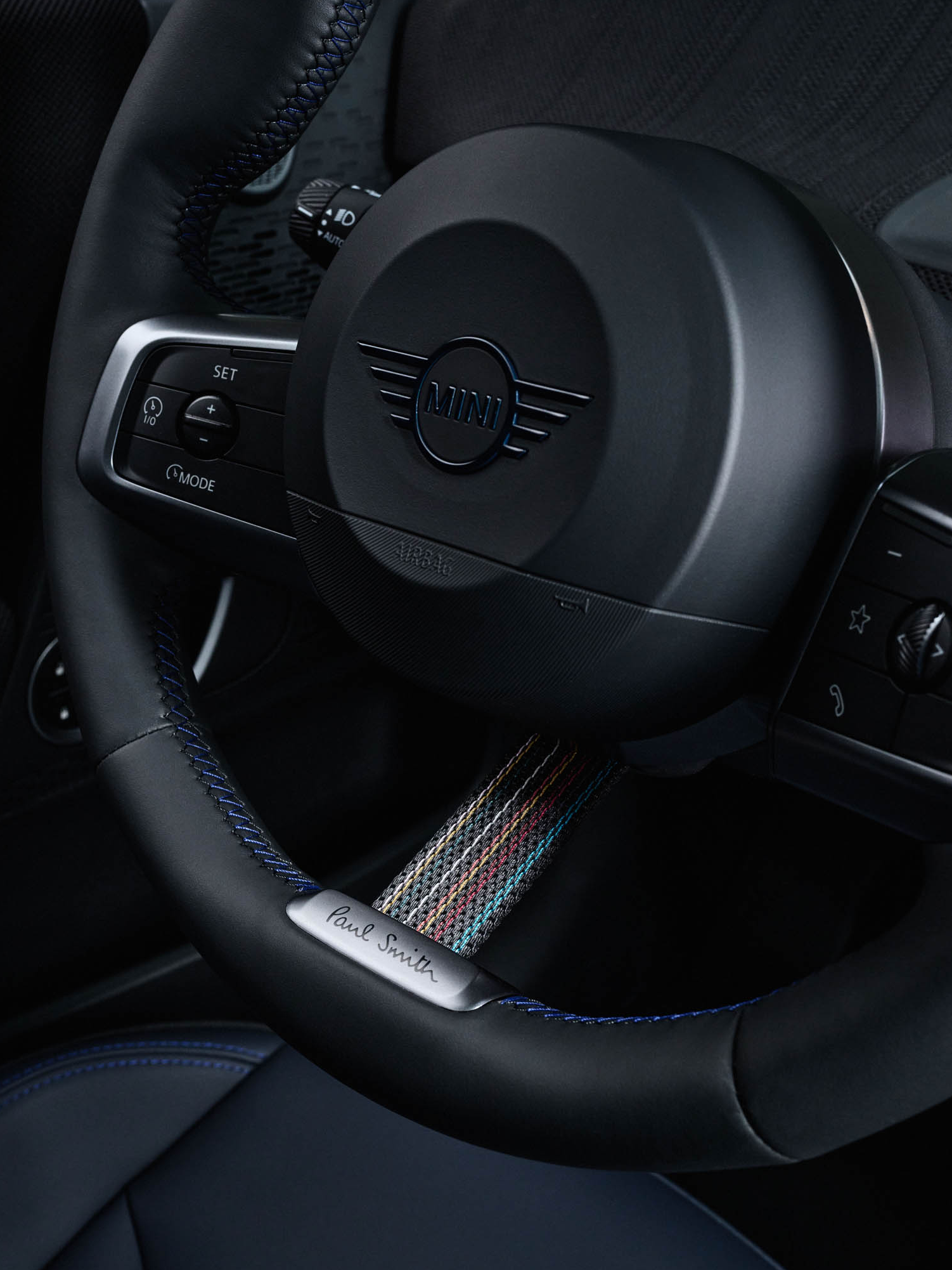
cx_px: 461
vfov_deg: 44.8
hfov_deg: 34.4
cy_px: 612
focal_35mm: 42
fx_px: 1540
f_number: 13
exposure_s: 1/20
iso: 3200
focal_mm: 45
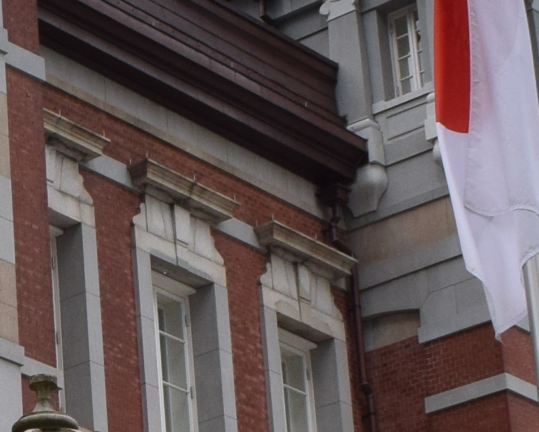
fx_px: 2936
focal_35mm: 184
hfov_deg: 10.2
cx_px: -244
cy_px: 453
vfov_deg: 8.3
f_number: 11
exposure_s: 1/500
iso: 320
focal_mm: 18
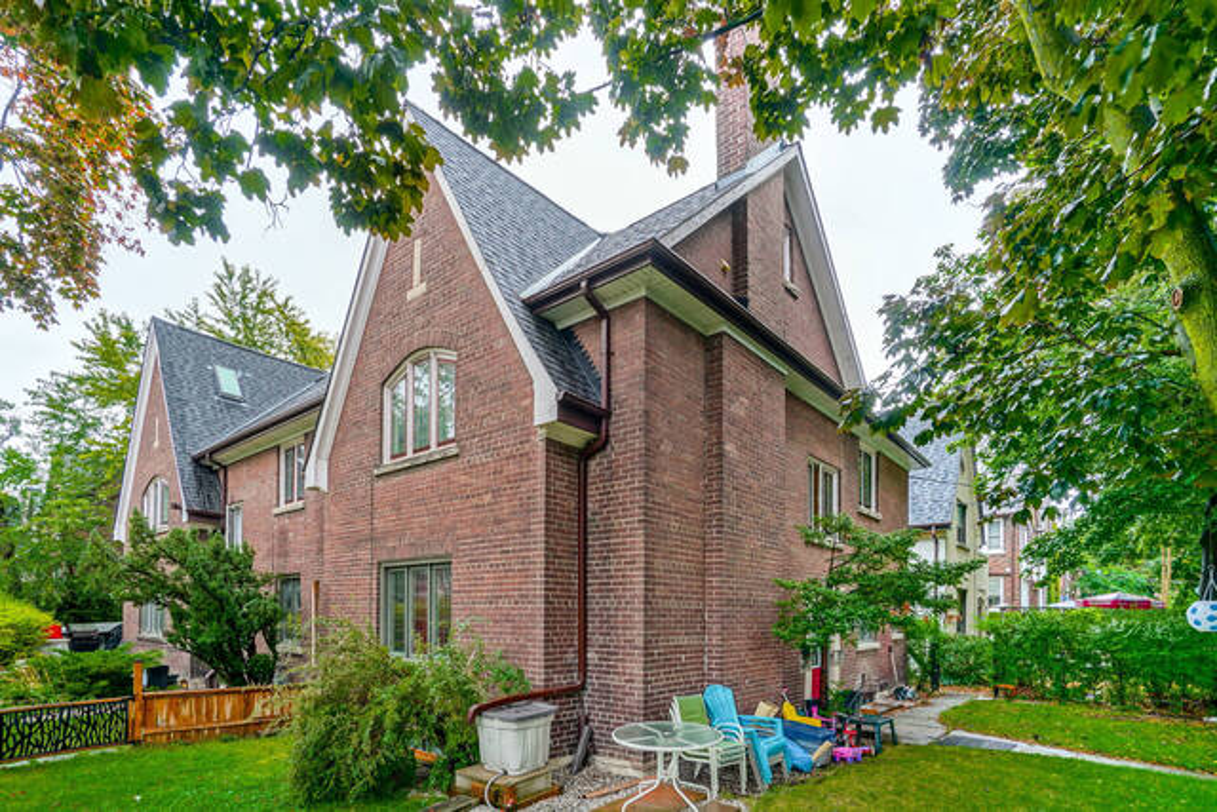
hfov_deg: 100.4
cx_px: 608
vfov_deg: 77.4
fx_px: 507
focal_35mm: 15
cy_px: 406
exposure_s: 1/25
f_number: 7.1
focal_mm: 10
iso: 200
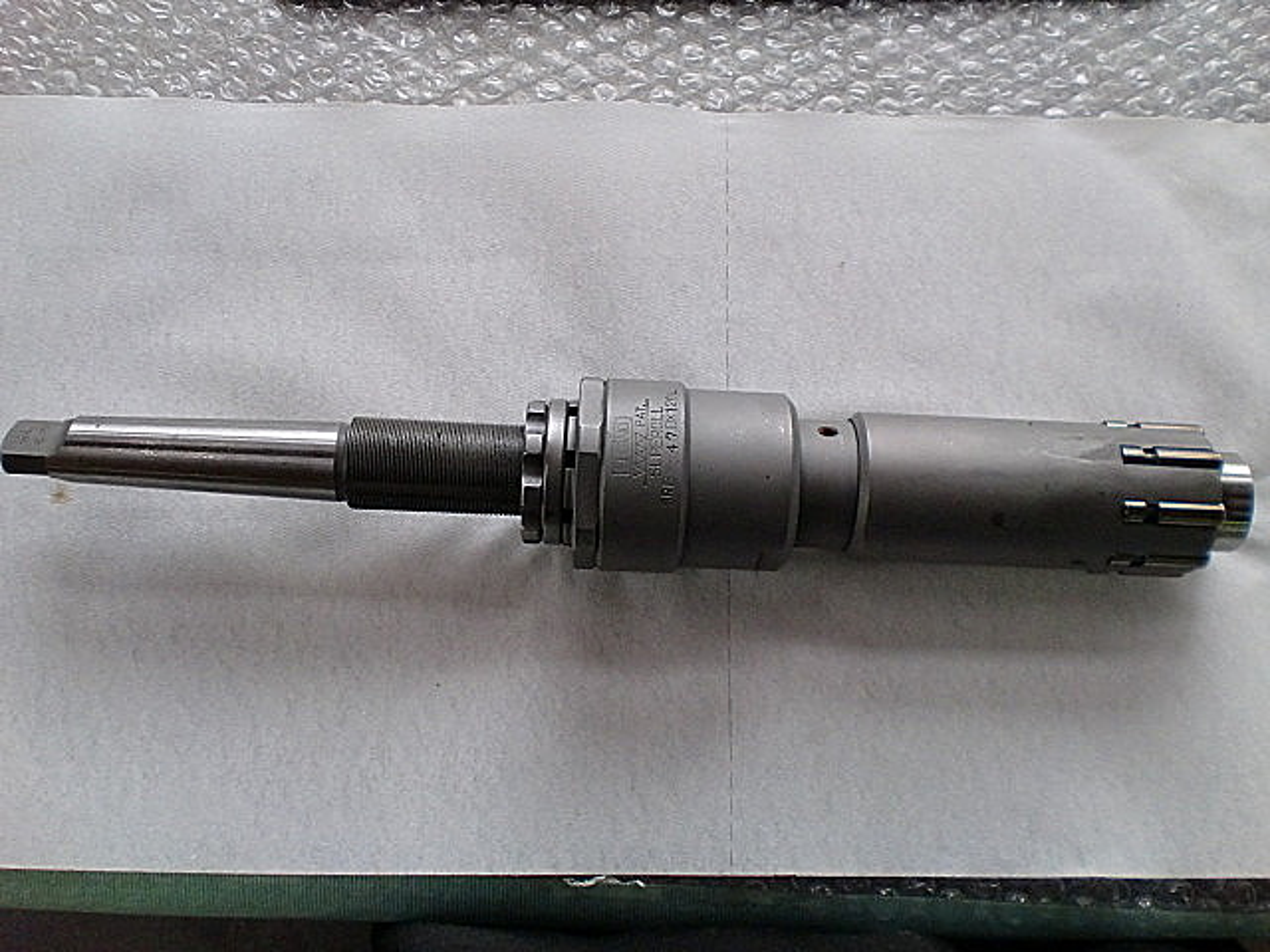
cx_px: 635
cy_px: 476
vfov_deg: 40.7
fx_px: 1284
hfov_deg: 52.6
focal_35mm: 35
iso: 250
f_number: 3.1
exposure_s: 1/60
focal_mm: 6.3
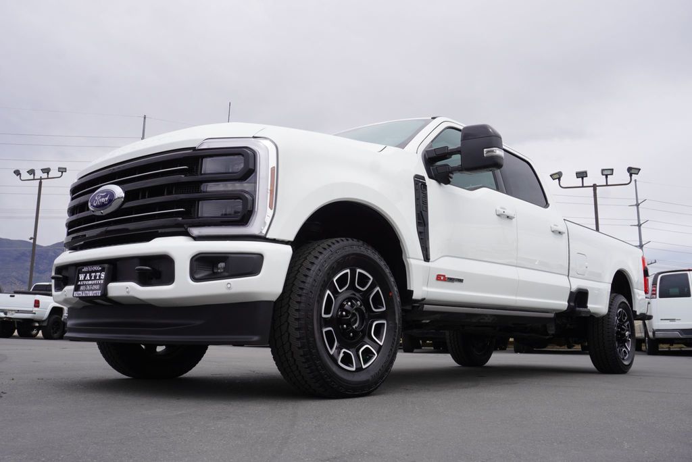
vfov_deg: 41.8
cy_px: 231
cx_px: 346
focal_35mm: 32
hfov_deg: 59.5
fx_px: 606
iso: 100
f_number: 10
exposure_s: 1/160
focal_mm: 21
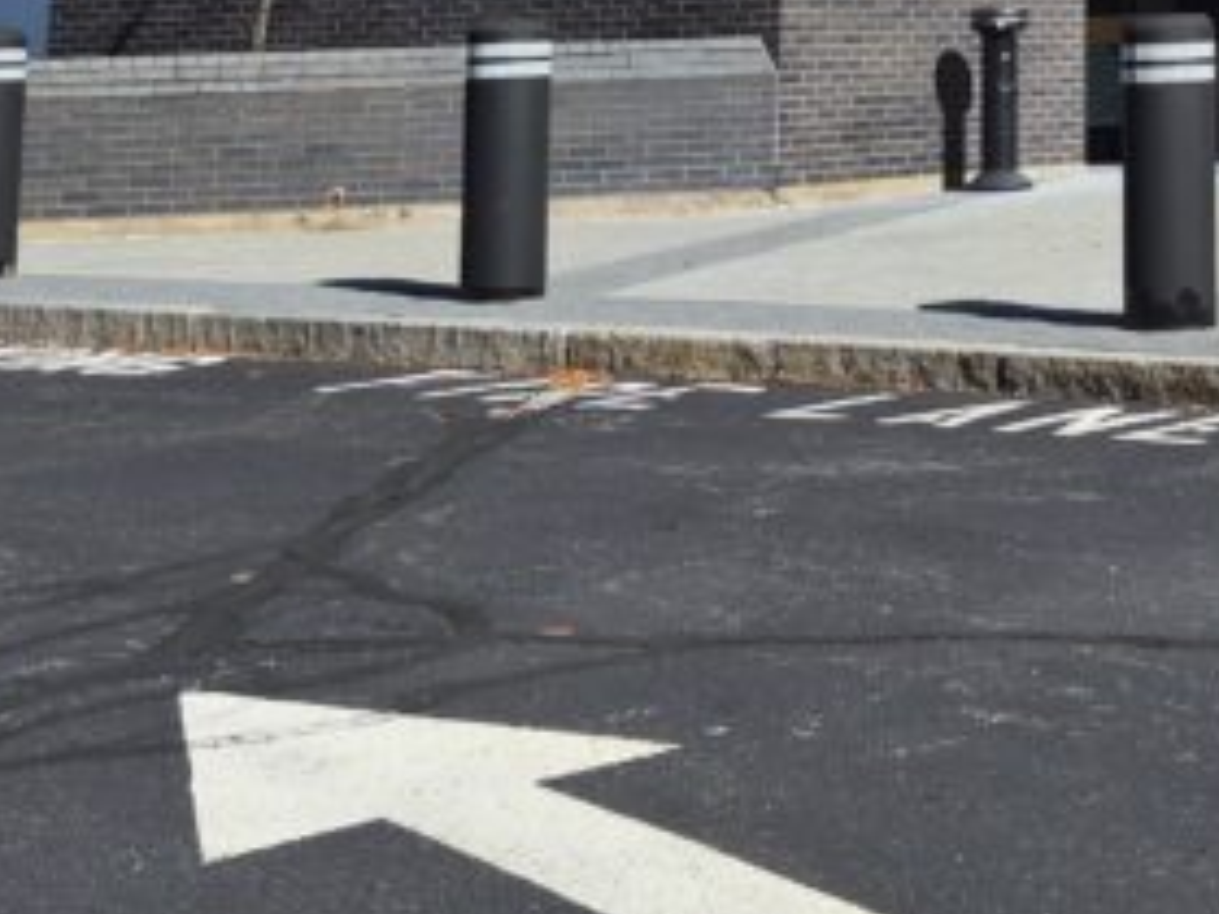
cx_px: 1415
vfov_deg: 15.8
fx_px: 2958
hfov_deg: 21.8
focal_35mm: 84
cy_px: -548
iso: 80
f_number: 1.8
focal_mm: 5.4
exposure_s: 1/7696
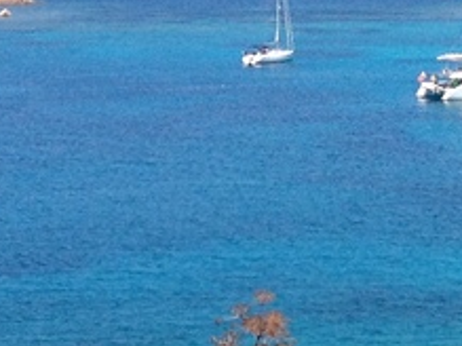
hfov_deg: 10.2
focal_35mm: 192
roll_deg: -0.5
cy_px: -78
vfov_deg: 7.7
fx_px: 2561
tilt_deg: -2.8
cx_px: 525
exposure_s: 1/1672
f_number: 2.4
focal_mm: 4.28
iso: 50
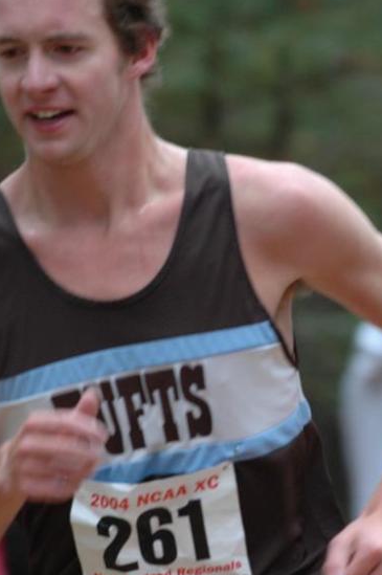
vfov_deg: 4.3
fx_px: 7621
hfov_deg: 2.9
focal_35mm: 478
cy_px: 487
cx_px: 142
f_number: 4
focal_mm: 175
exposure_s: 1/160
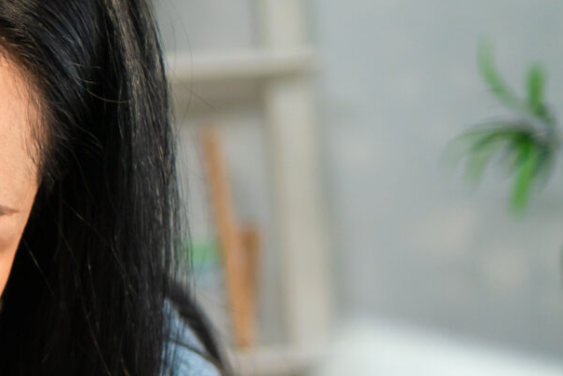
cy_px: 716
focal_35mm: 148
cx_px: -616
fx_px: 2316
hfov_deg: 12.1
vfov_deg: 8.8
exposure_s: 1/640
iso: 500
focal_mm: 35
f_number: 1.8
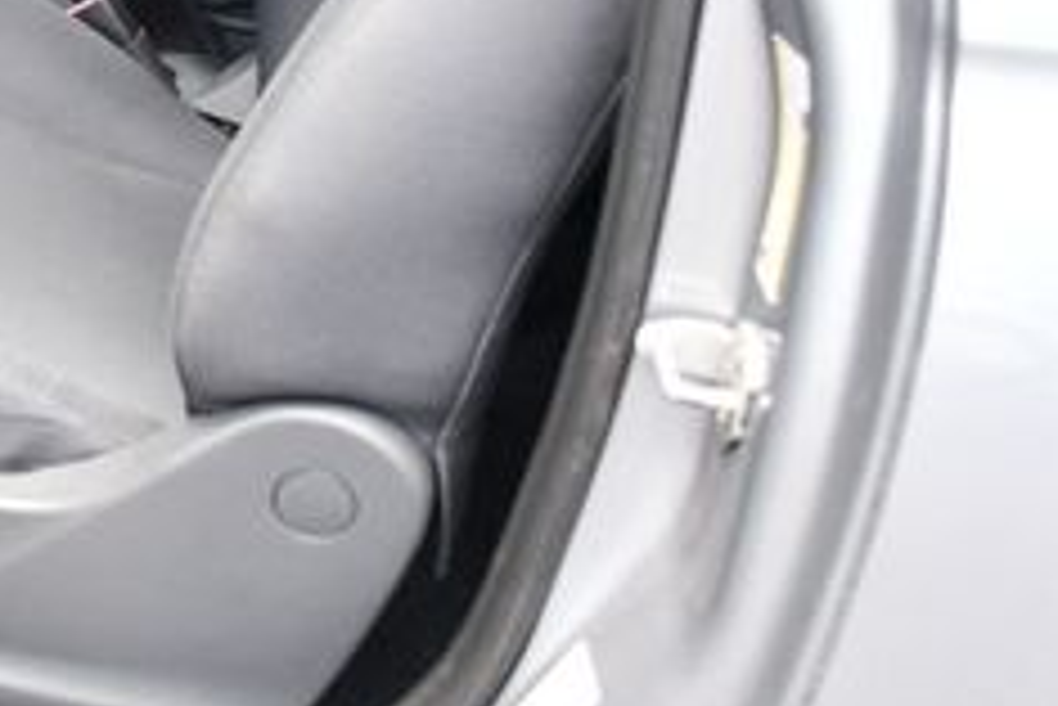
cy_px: -148
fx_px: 2882
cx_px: -365
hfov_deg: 19.1
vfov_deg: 13.6
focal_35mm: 98
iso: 400
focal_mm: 18
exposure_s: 1/250
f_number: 4
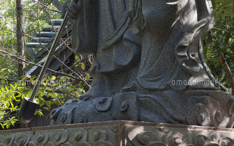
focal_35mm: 100
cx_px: 121
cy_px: -5
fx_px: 638
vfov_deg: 12.9
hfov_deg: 20.8
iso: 100
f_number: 11
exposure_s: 1/8
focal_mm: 62
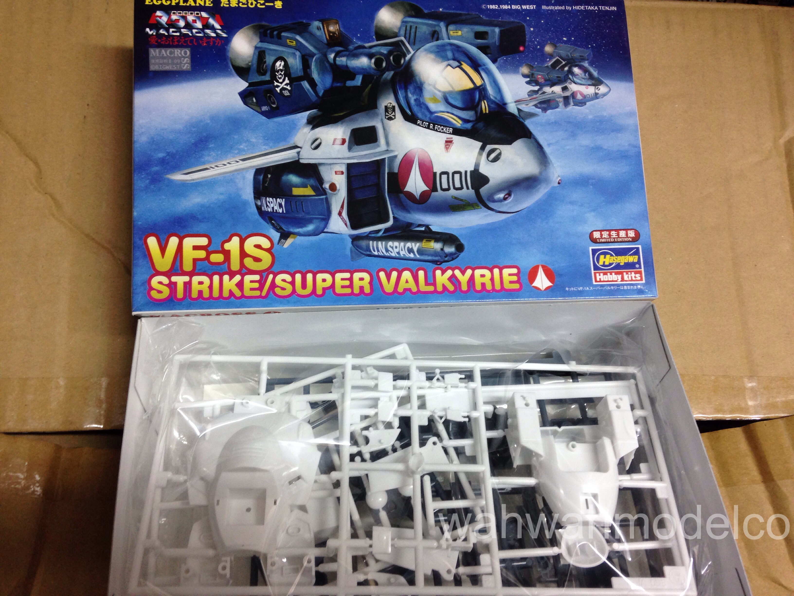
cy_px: 298
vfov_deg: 42.9
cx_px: 397
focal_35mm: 33
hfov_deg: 55.4
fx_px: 757
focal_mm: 4.12
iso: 100
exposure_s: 1/20
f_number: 2.4
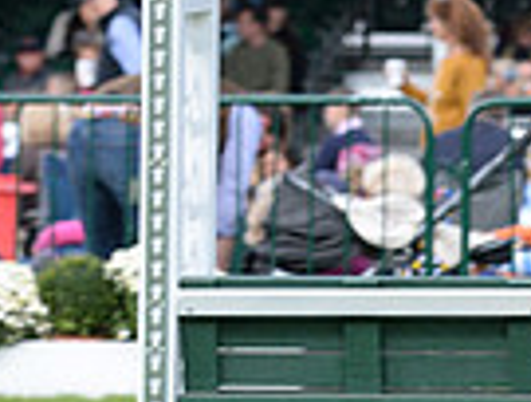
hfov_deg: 2.5
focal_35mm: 803
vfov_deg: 1.9
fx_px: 12351
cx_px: 1133
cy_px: 0
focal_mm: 195
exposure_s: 1/800
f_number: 6.3
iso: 800
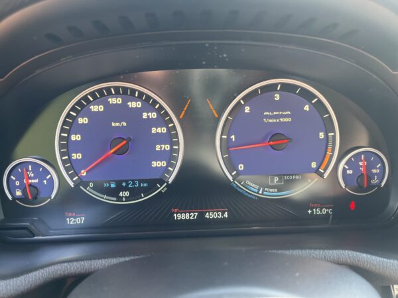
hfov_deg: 67.3
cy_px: 149
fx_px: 299
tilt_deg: -24.2
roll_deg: -0.9
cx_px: 199
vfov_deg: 53.1
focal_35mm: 26
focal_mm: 5.1
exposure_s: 1/121
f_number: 1.6
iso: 100
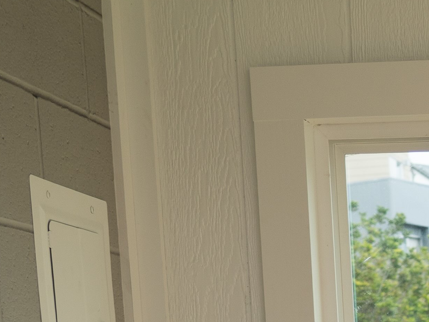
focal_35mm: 131
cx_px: 646
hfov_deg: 14.1
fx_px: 1624
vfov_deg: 10.1
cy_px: 730
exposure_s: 1/160
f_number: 4
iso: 100
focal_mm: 24
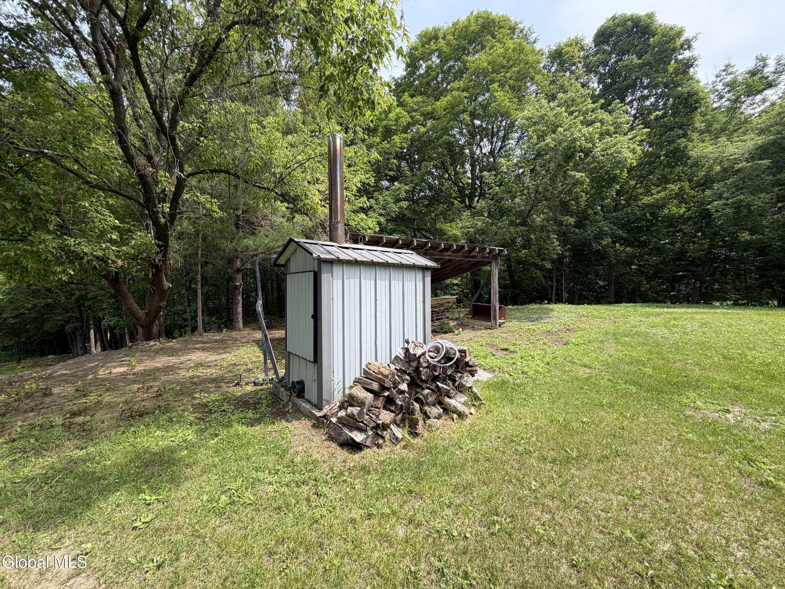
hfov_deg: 102.1
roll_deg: -1.6
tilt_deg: -0.7
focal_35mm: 14
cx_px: 392
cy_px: 294
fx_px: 317
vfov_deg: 85.7
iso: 64
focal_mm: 2.22
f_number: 2.2
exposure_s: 1/430
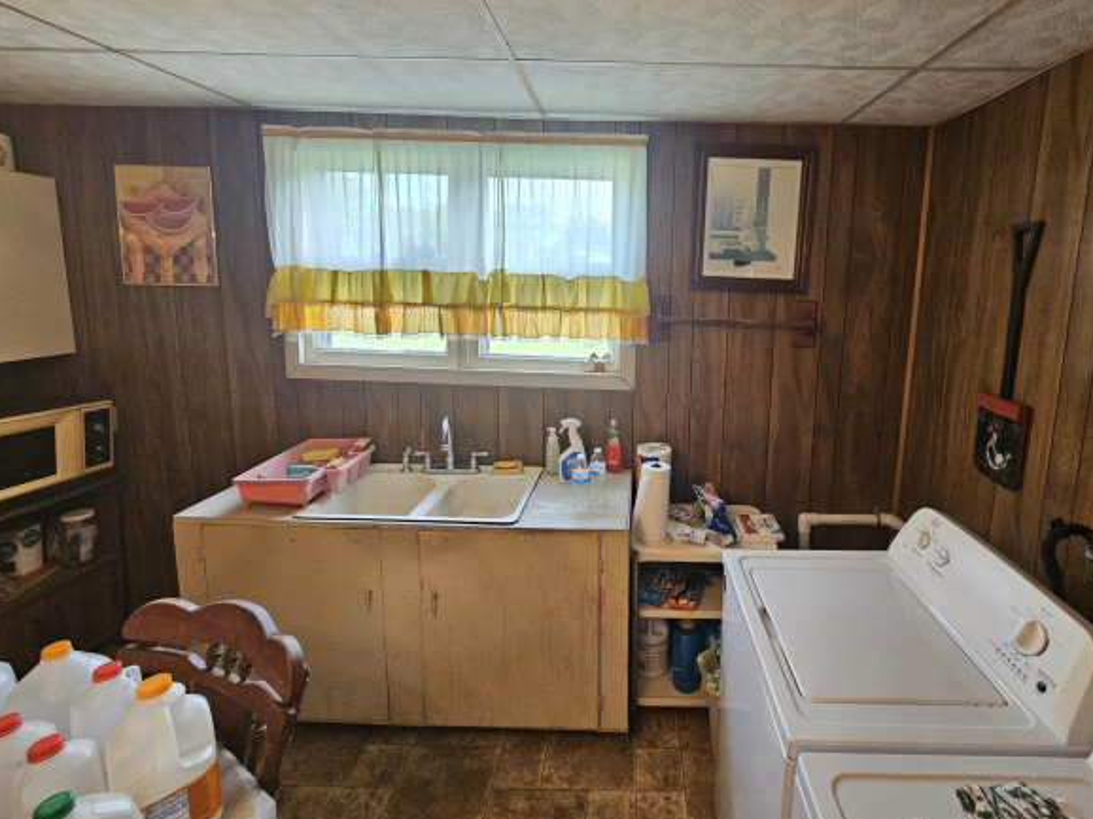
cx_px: 625
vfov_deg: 81.2
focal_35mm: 15
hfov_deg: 97.5
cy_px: 352
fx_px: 473
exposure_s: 1/60
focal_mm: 2.2
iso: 400
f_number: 2.2
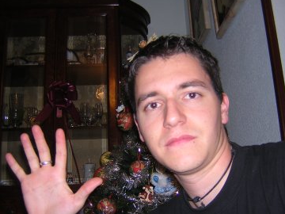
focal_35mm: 40
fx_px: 329
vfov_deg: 36.0
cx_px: 145
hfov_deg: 46.8
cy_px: 109
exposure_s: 1/60.1
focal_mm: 4.7
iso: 100
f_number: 2.6
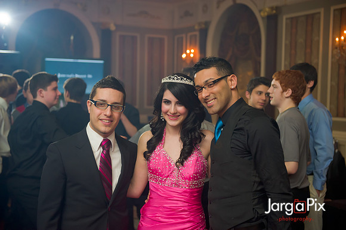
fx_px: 528
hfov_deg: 36.3
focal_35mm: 55
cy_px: 115
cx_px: 173
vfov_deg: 24.6
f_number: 3.2
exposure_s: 1/100
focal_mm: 55
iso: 1600
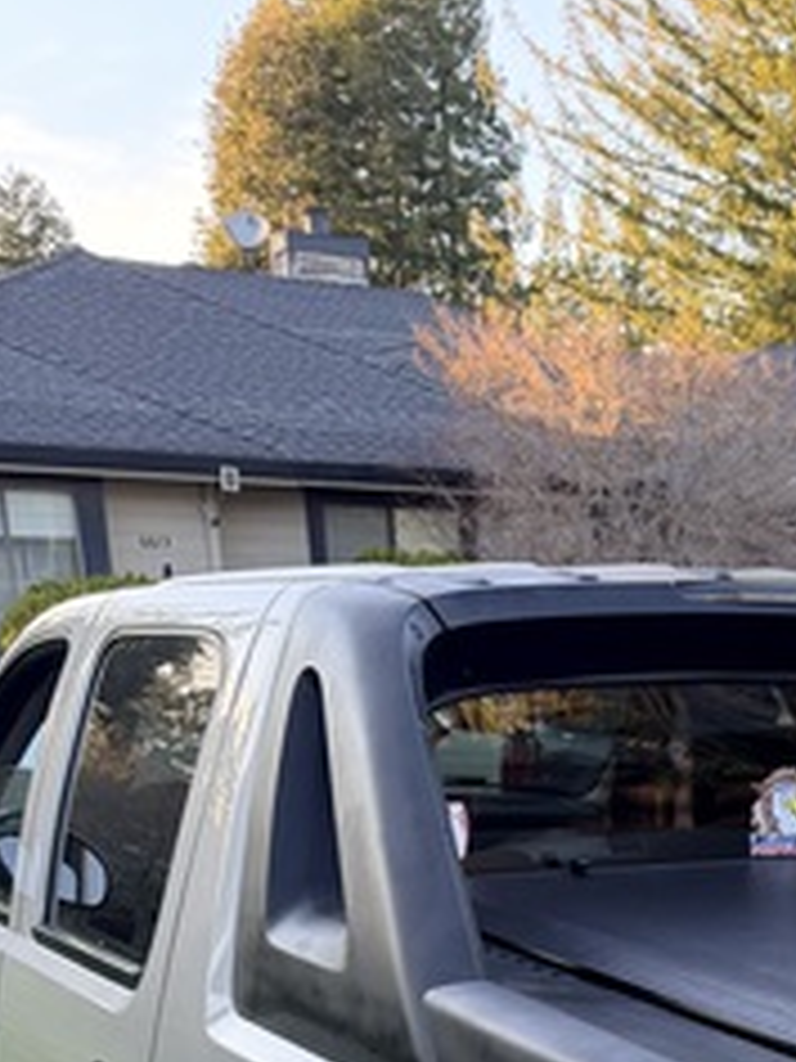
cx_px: 994
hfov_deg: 21.9
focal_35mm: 61
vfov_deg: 28.2
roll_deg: -0.5
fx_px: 1870
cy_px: 1233
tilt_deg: -17.9
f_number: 1.78
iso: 80
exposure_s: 1/167
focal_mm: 6.76
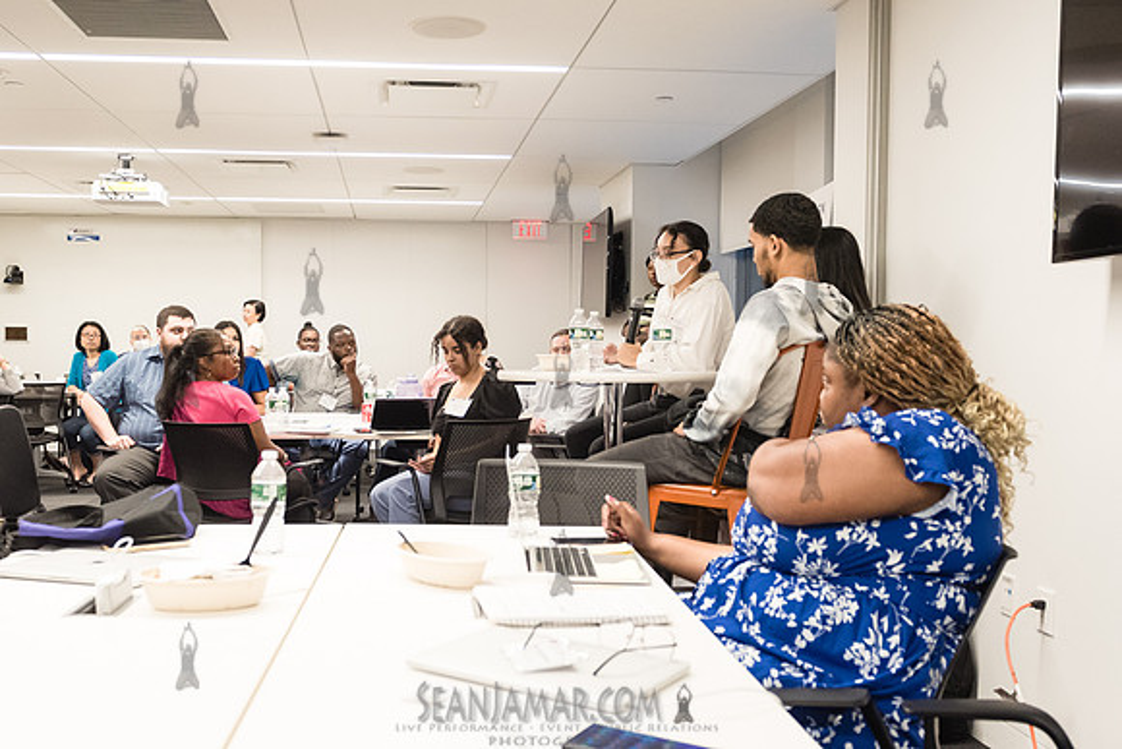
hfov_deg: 54.4
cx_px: 477
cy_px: 377
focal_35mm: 35
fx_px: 1087
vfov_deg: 38.0
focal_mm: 26
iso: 2500
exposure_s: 1/250
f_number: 4
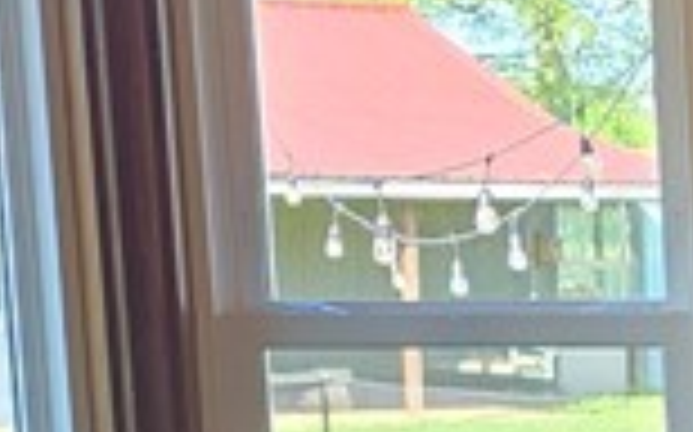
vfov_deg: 7.8
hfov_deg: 11.7
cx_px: 1336
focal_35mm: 162
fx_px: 3057
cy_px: 824
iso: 160
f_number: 1.7
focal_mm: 6.3
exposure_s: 1/120
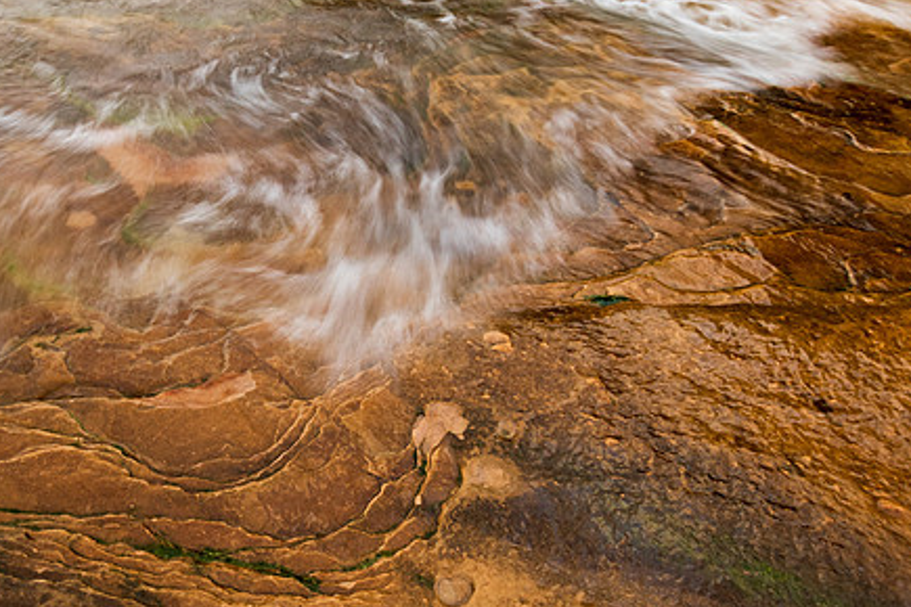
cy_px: 295
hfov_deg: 57.8
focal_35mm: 32
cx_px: 327
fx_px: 810
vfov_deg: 41.1
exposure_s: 1/5
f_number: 2.8
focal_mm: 16
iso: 500
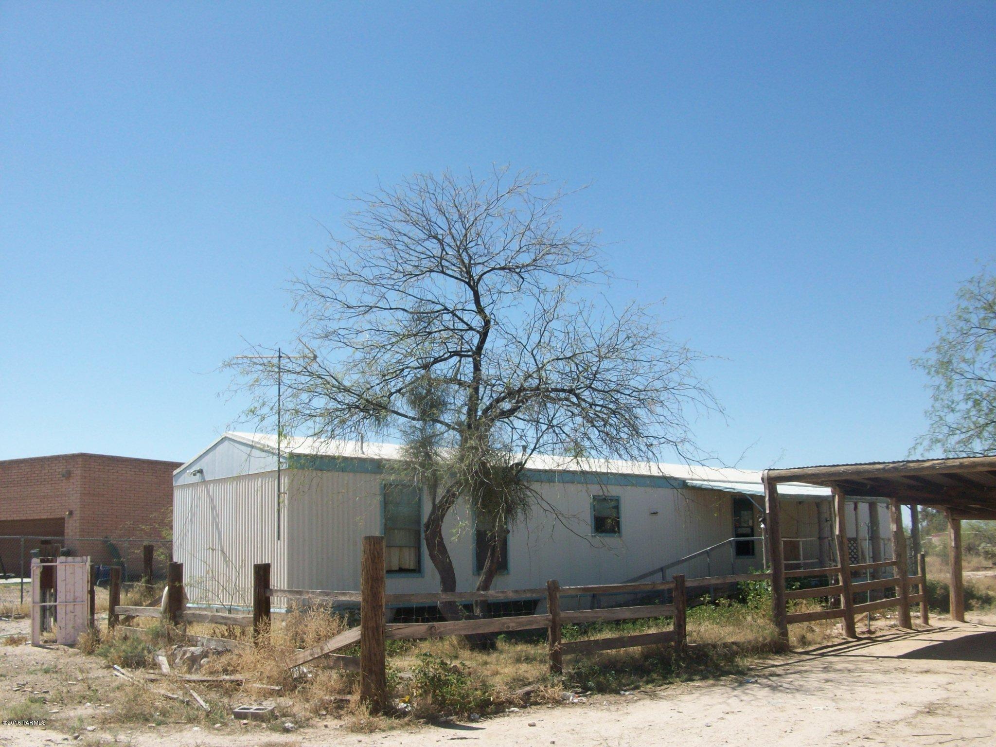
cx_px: 498
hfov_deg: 54.0
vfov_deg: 41.8
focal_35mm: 34
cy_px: 374
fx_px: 978
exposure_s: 1/323
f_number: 5.5
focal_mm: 5.7
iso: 64
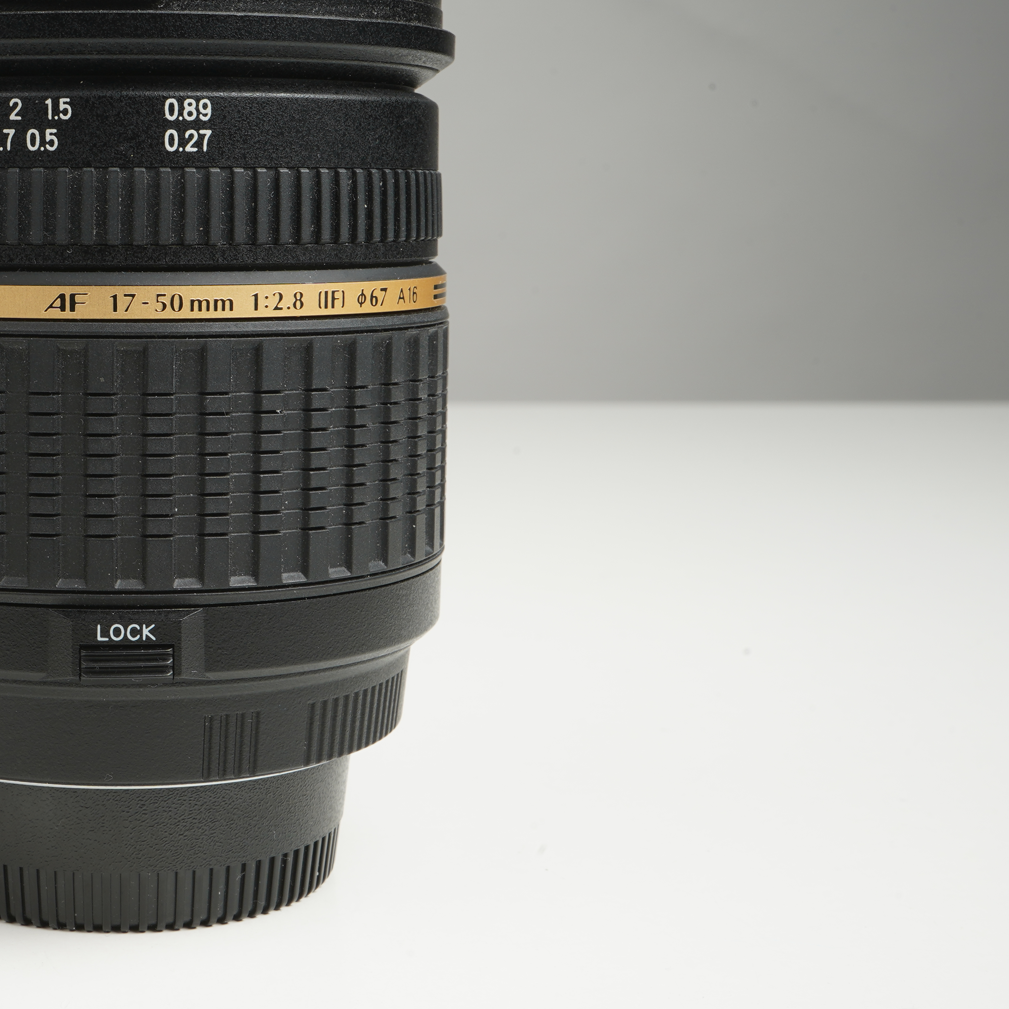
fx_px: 2012
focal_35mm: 61
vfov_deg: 28.2
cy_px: 493
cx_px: 124
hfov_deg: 27.3
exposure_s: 1/160
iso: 200
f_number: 20
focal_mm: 36
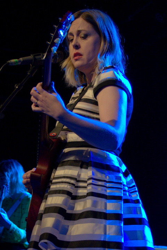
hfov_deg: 33.1
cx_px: 84
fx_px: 281
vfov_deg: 47.9
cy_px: 125
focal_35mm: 40
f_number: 2.8
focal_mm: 27
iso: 640
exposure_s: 1/80
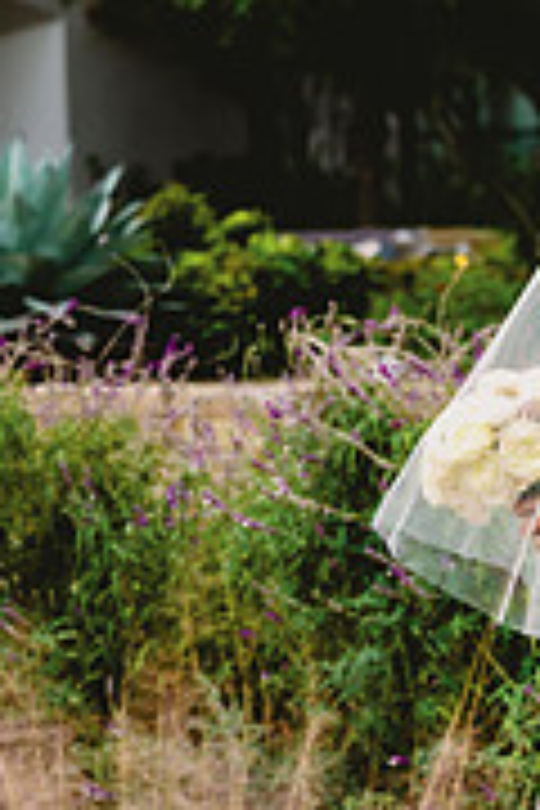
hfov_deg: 6.3
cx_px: 981
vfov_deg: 9.6
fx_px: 4792
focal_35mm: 213
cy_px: 727
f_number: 3.2
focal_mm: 66
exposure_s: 1/200
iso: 160
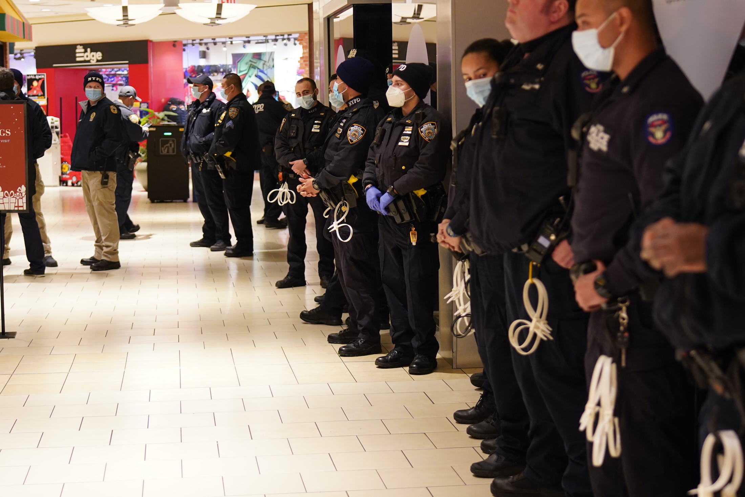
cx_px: 372
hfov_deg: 30.1
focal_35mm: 67
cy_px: 248
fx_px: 1387
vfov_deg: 20.3
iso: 1600
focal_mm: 45
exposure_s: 1/160
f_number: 2
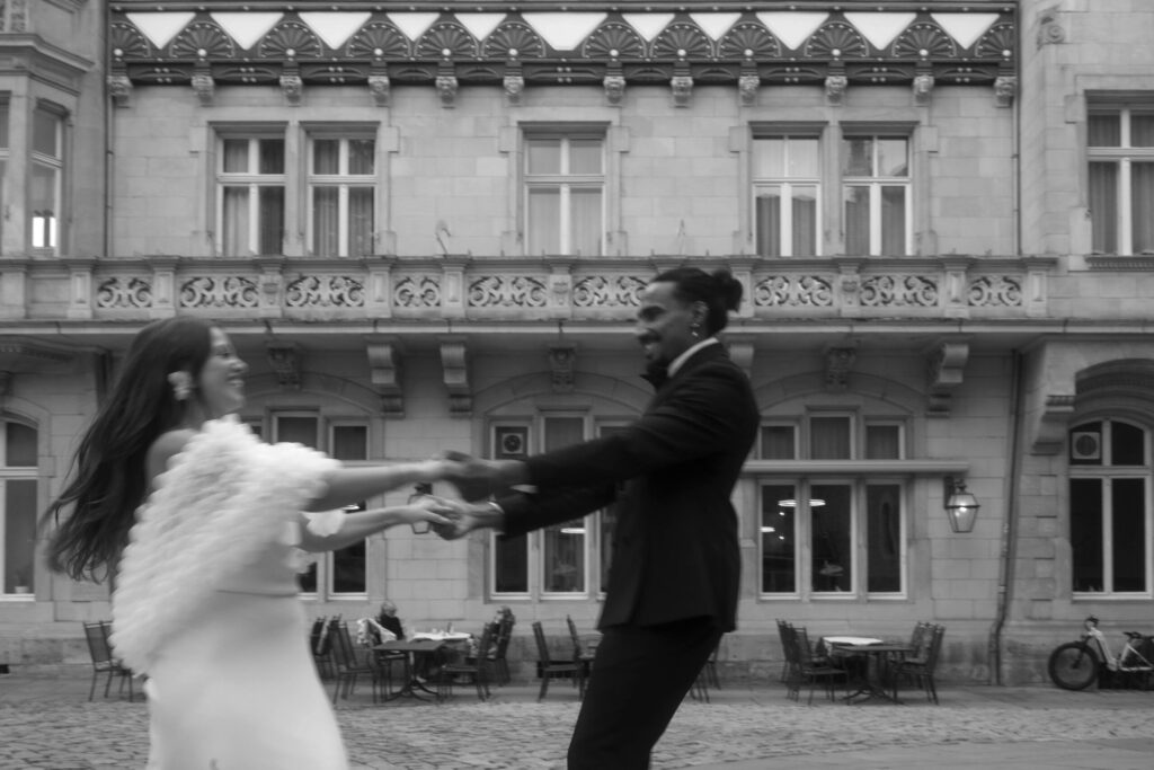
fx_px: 1154
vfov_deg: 36.9
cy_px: 385
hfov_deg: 53.1
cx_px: 577
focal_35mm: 36
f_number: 13
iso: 320
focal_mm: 36
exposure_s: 1/30
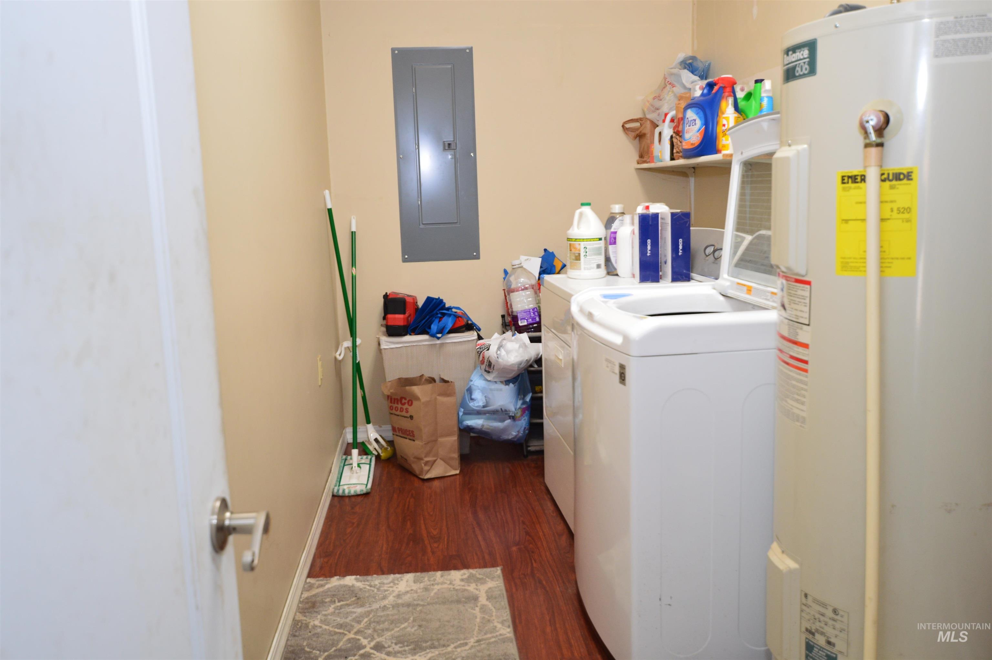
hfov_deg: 62.0
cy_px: 330
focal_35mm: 30
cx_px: 496
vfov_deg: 43.5
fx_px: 826
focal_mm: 20
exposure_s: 1/60
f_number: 4
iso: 400
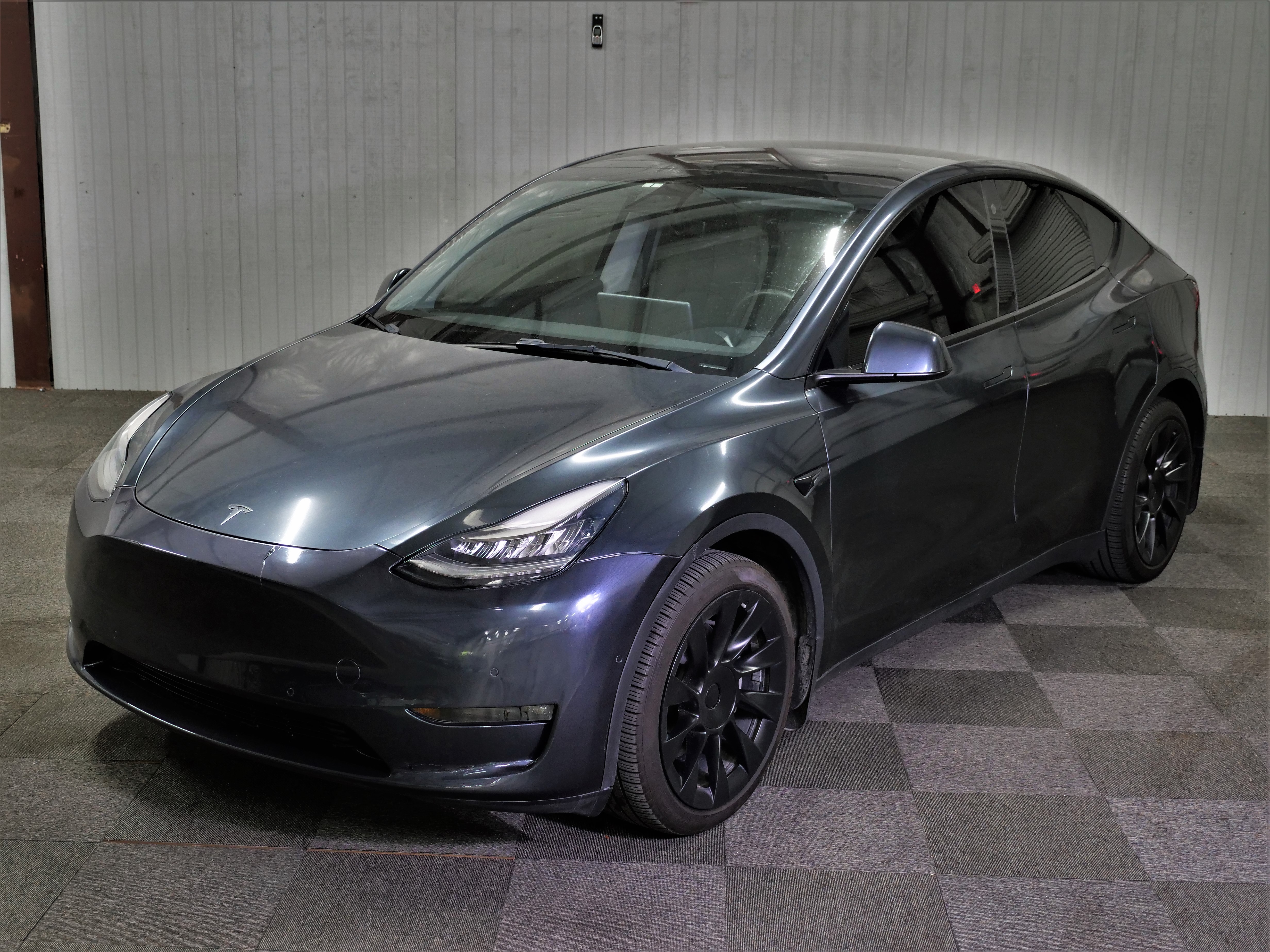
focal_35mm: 46
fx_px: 1688
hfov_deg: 41.2
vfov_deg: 31.5
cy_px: 476
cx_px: 635
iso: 1000
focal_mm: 23
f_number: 2.8
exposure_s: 1/60
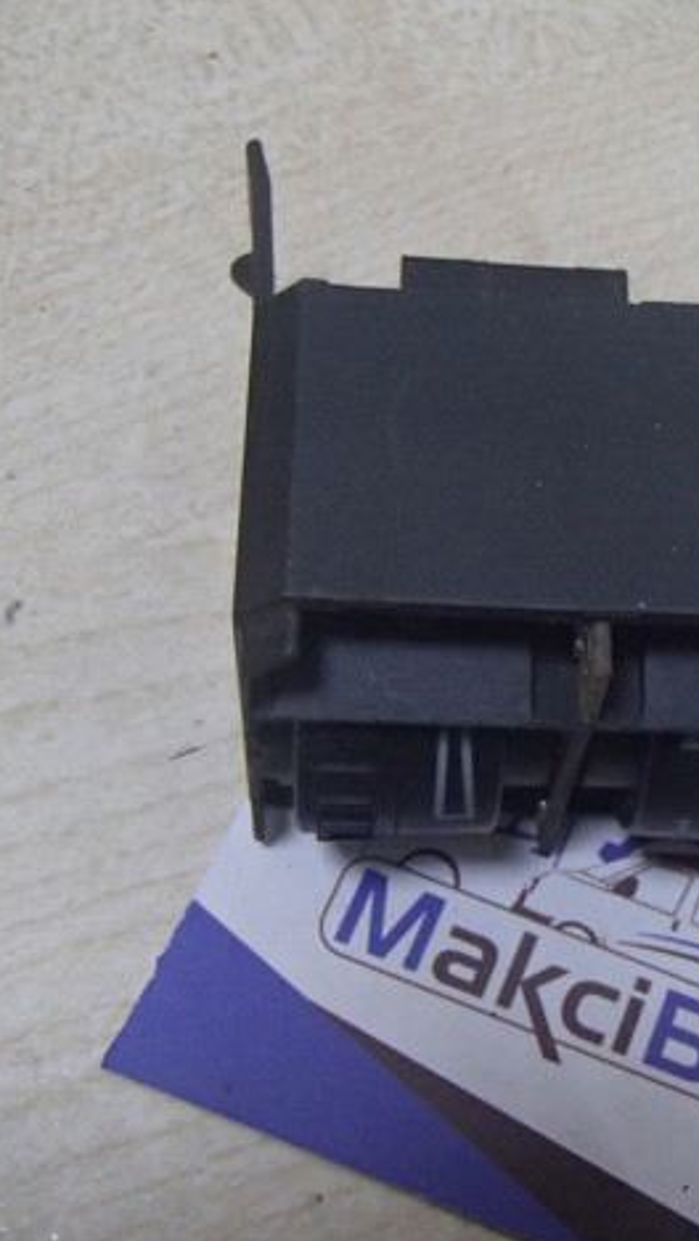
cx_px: 609
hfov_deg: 21.4
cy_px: 613
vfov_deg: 37.8
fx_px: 1811
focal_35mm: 55
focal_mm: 6.64
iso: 800
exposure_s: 1/60
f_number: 4.7
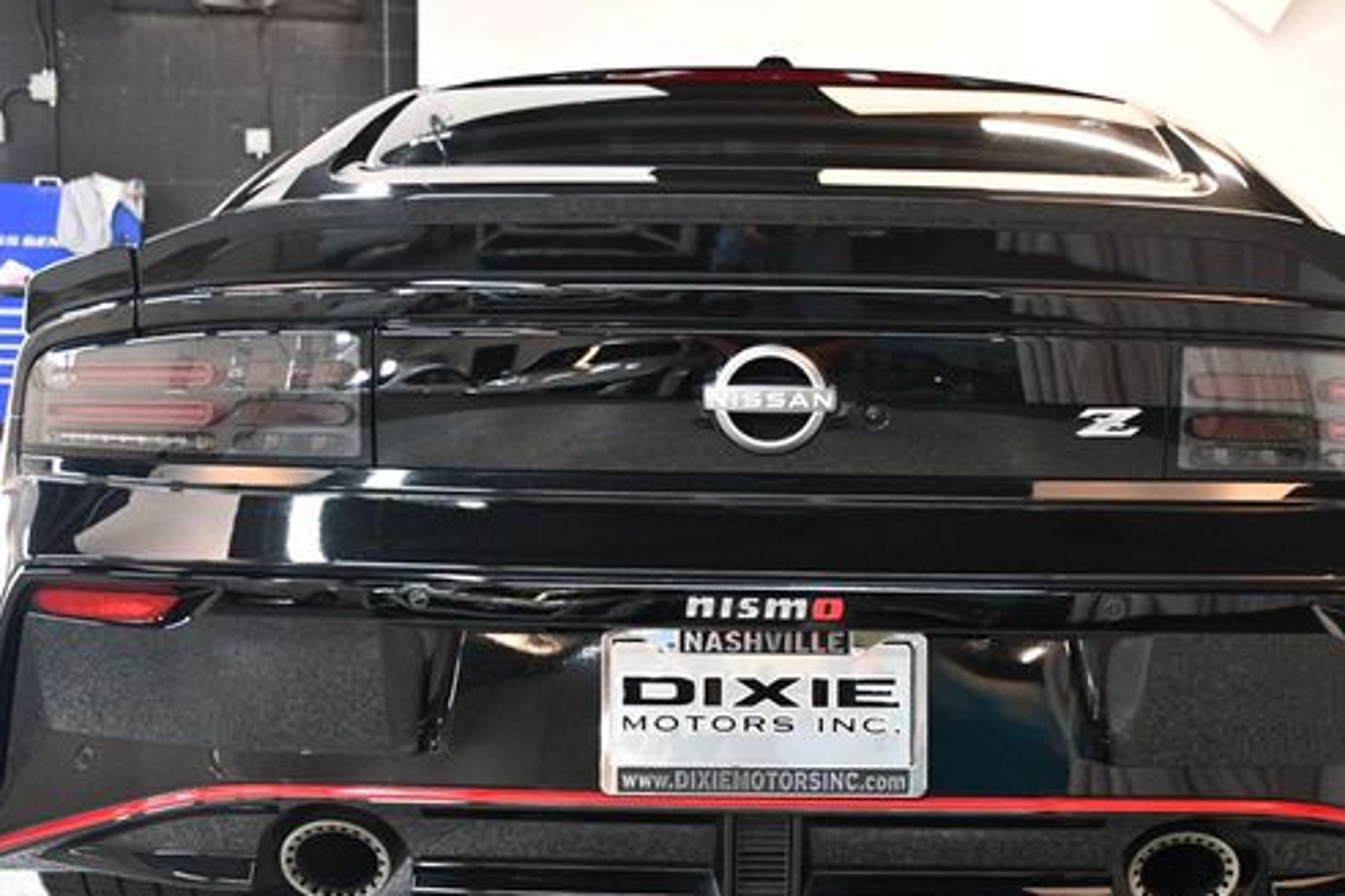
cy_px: 579
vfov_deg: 25.9
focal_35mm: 52
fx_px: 1943
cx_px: 760
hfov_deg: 38.1
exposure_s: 1/60
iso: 3200
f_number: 4
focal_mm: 27
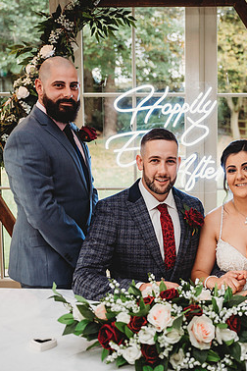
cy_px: 177
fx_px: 587
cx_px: 198
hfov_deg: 23.4
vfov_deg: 35.0
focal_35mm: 57
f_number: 2.8
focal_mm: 35
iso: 560
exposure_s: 1/160
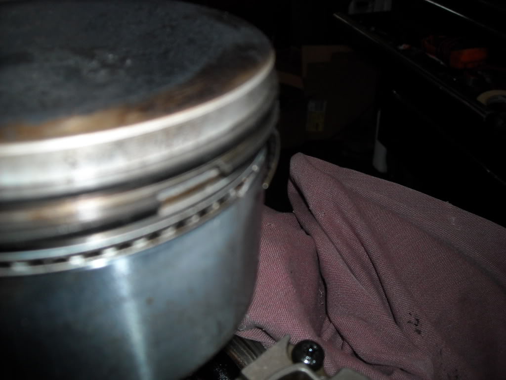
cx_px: 253
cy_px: 190
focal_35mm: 35
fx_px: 512
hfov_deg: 52.6
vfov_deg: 40.7
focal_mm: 5.7
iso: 200
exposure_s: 1/60
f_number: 5.6
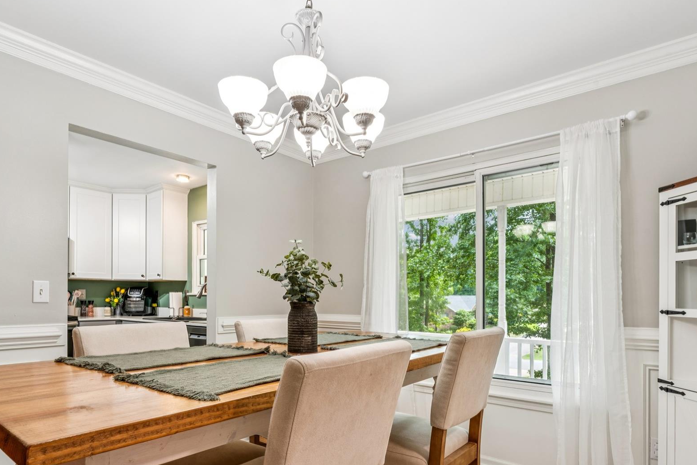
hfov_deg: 80.5
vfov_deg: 57.9
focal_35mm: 21
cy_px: 299
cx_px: 345
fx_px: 412
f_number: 13
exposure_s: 1/2
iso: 100
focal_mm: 16.2
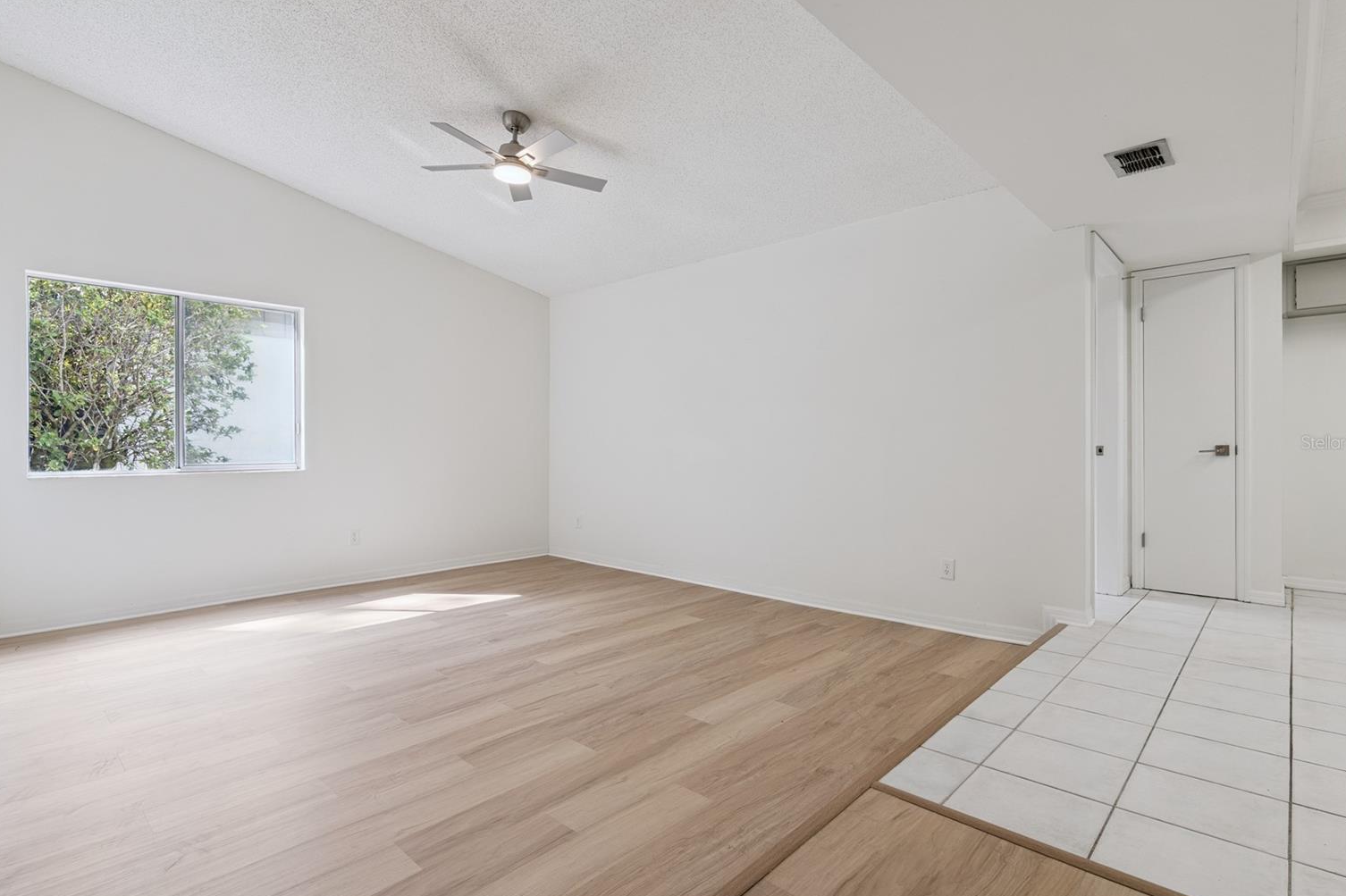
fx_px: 635
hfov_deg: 93.3
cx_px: 666
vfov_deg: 70.4
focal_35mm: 17
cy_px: 442
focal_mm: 16
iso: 800
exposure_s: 1/80
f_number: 10
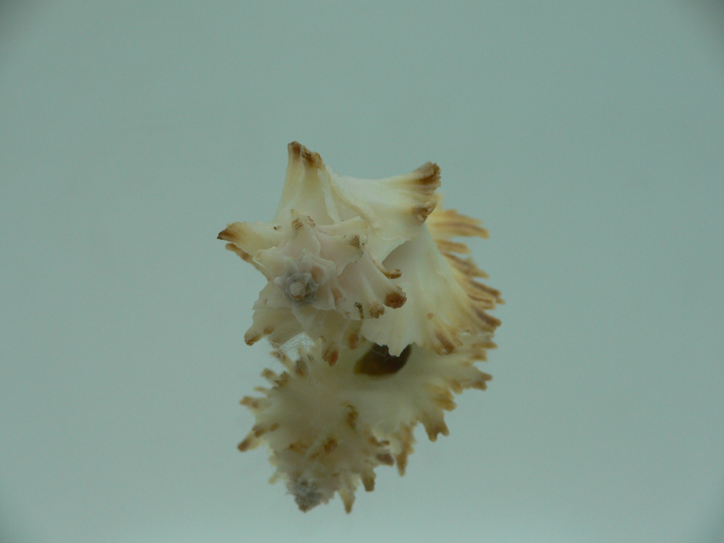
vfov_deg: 39.7
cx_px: 355
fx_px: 753
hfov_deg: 51.4
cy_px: 277
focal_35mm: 36
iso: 80
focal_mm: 4.6
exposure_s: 1/60
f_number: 2.8
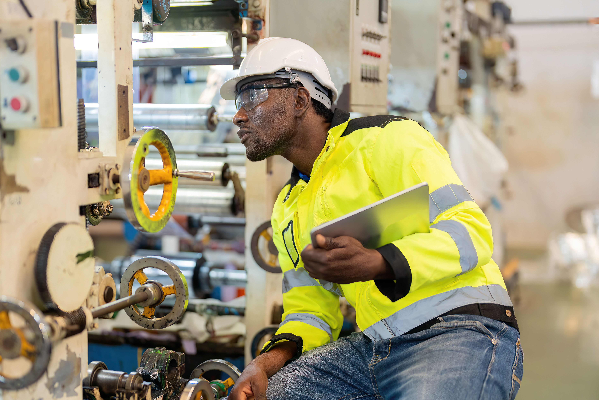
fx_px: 998
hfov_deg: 33.4
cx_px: 258
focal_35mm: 60
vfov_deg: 22.6
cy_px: 237
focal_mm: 50
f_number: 1.2
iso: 400
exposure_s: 1/160
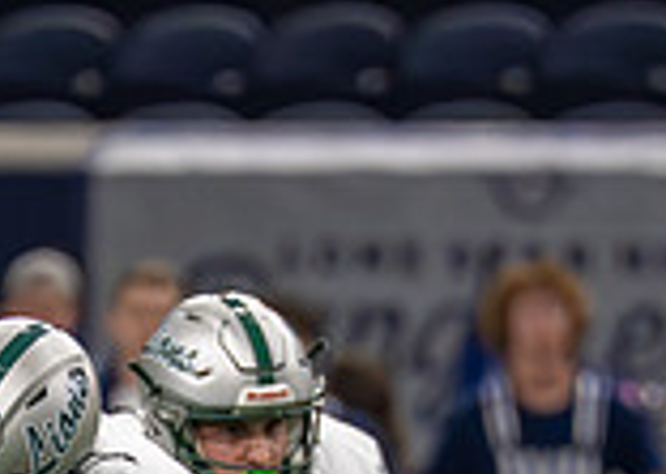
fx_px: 26333
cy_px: 808
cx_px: 14
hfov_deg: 1.4
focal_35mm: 1394
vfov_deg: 1.0
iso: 4000
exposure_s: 1/1600
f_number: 2.8
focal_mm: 200
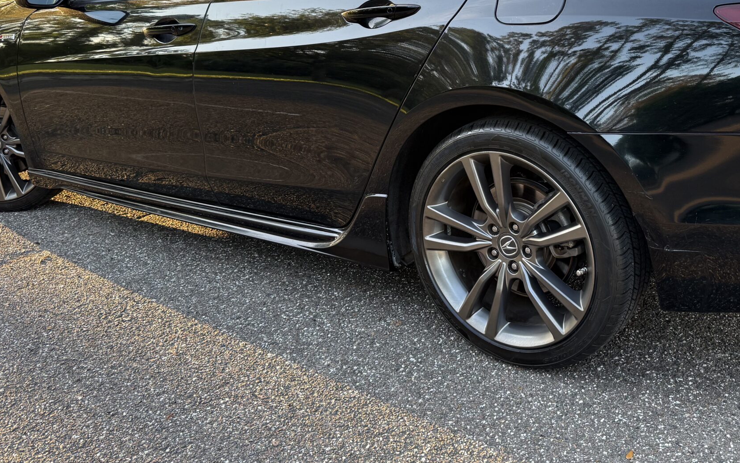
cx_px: 470
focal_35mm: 39
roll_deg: +3.6
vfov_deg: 31.7
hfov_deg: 49.8
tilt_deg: -10.3
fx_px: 787
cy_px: 77
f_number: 1.78
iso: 100
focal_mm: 6.76
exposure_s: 1/121
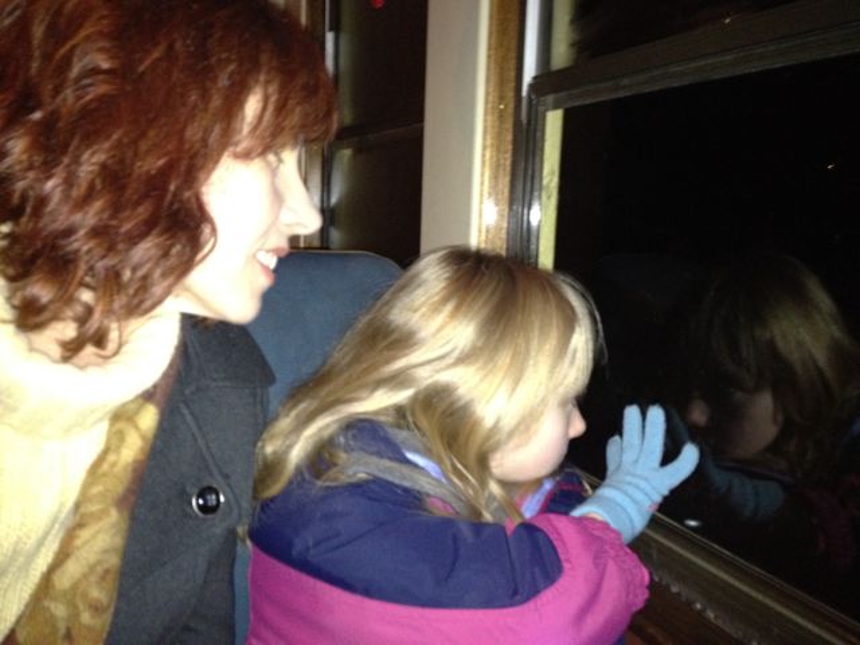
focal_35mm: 35
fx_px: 870
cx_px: 430
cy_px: 322
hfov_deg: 52.6
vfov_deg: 40.7
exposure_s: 1/16
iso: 400
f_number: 2.4
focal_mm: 4.28
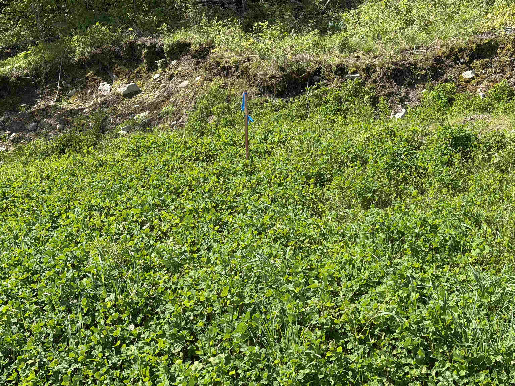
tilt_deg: -4.9
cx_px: 258
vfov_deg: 30.3
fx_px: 714
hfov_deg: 39.7
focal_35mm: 48
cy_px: 193
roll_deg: +2.9
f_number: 1.78
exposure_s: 1/2273
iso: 64
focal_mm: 6.76
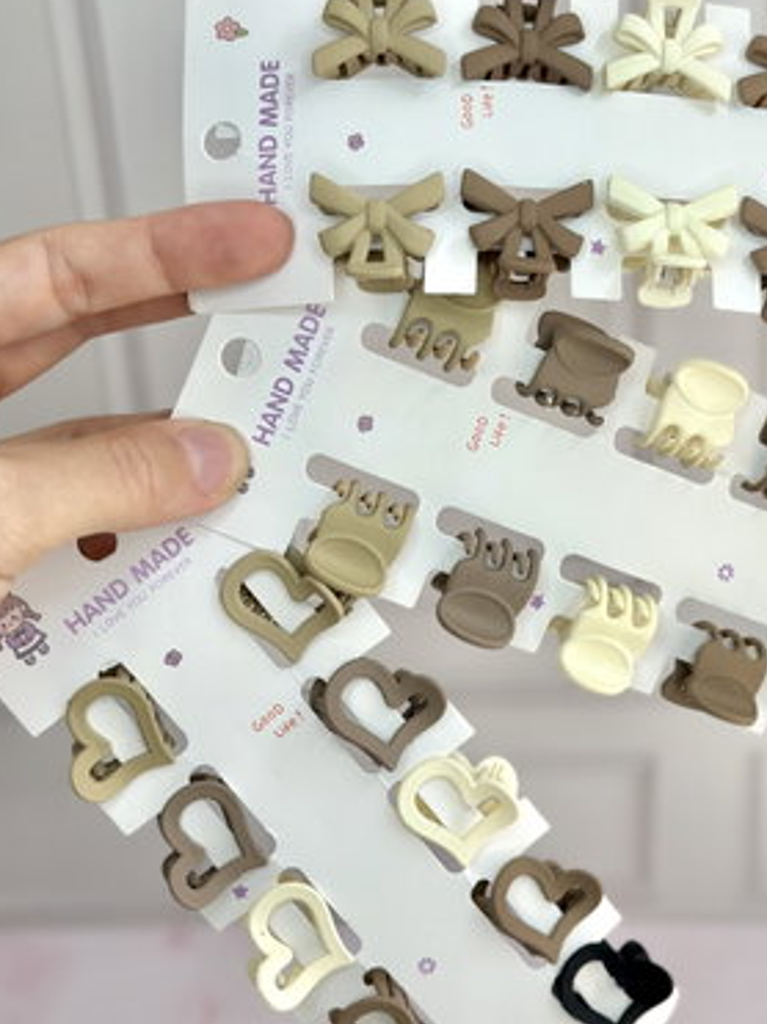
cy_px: 479
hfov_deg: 21.2
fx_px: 2040
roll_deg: +0.4
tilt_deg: -31.6
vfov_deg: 28.2
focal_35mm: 69
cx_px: 535
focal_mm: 6.86
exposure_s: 1/516
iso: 80
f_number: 1.78
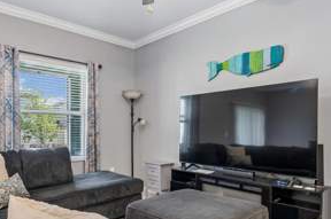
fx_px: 229
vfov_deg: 50.7
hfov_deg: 71.2
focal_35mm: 25
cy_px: 135
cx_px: 140
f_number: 7.1
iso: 100
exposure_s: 1/2
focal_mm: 10
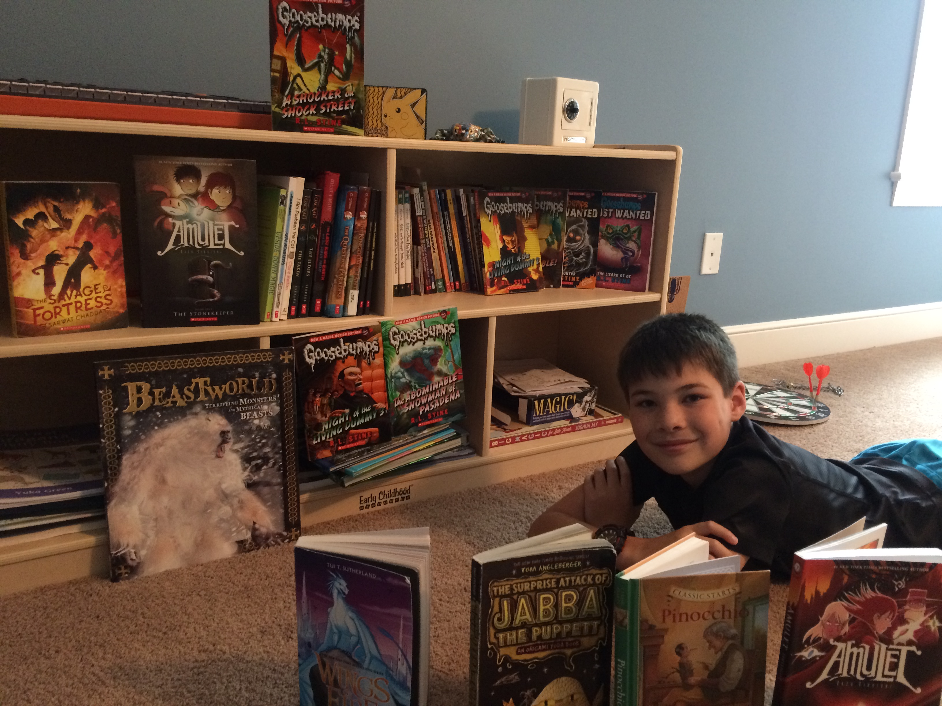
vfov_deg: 48.2
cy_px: 353
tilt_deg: -11.9
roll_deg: -2.0
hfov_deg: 61.7
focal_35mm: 29
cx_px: 471
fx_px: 789
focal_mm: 4.15
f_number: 2.2
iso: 250
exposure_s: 1/17
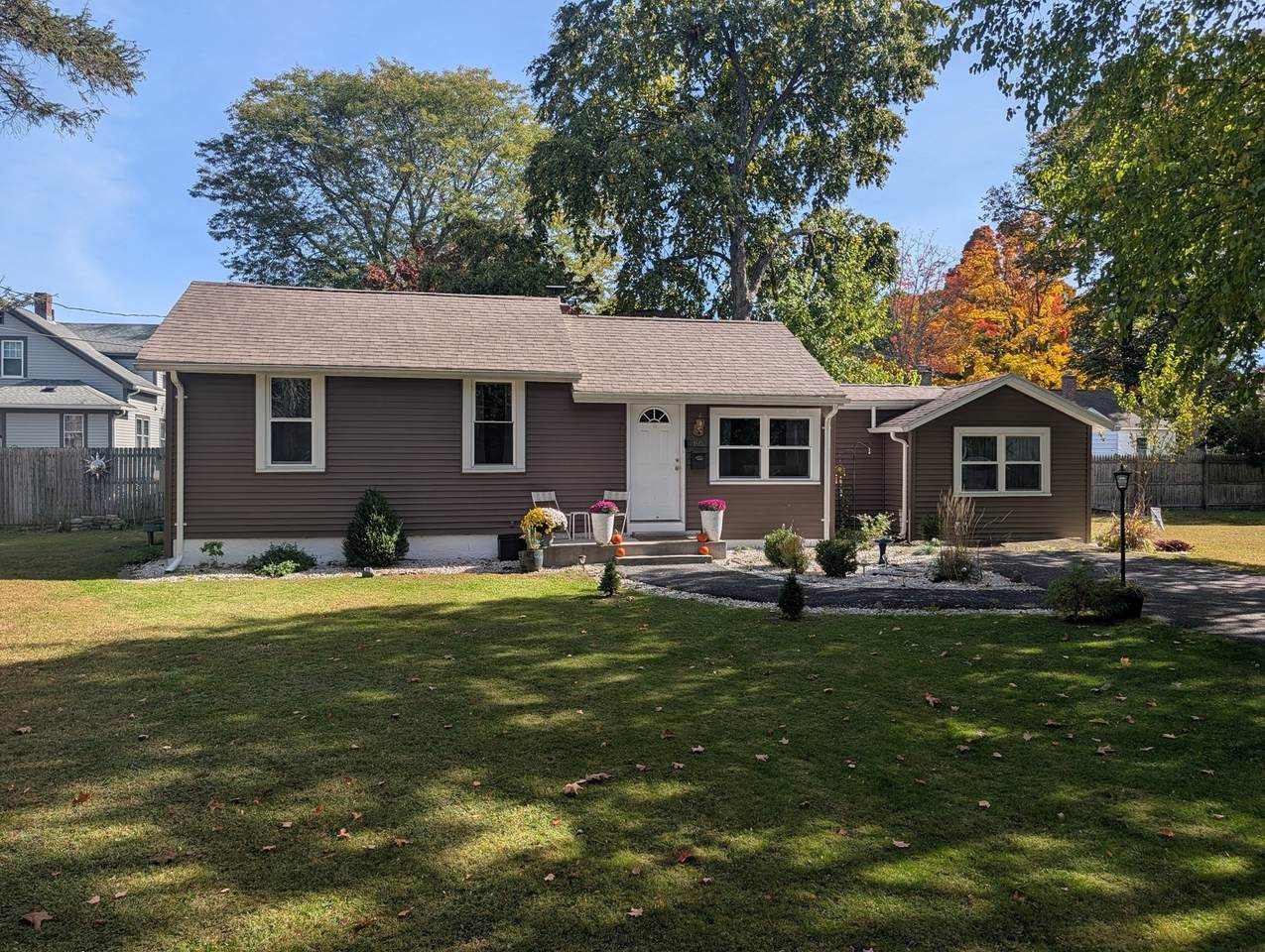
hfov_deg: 71.5
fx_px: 878
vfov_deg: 56.9
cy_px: 476
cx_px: 632
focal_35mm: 24
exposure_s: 1/974
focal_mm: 6.9
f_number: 1.68
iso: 20
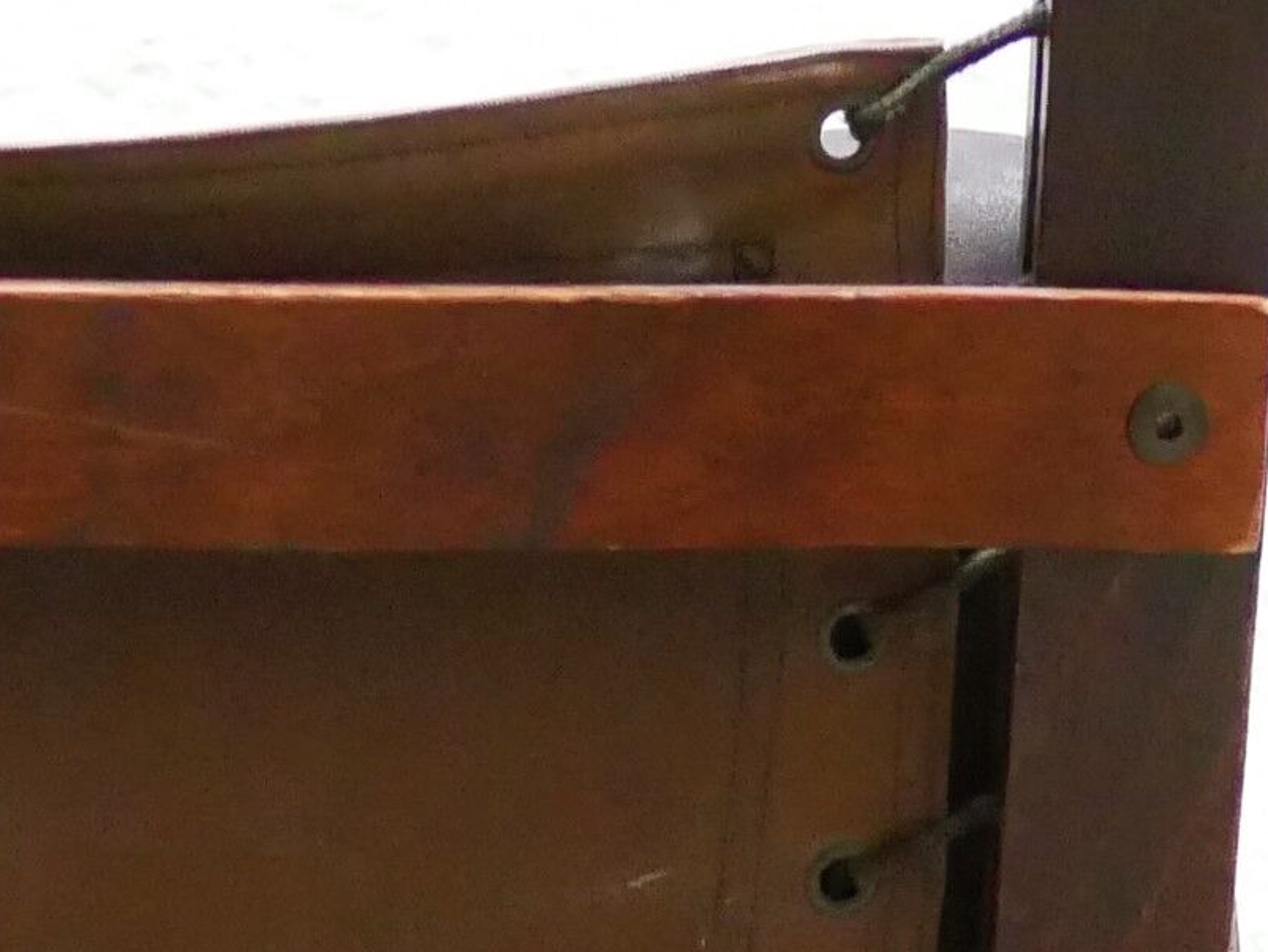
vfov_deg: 6.3
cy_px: 1963
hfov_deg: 8.6
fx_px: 8391
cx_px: 324
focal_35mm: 229
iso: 3200
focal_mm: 20
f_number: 1.7
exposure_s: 1/50
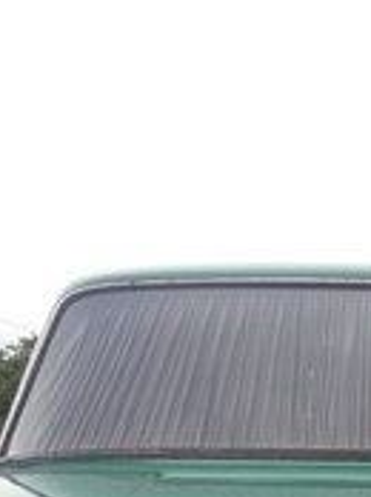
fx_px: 1146
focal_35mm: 80
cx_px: 345
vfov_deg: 22.6
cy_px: 586
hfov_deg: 18.1
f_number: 1.9
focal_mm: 3.7
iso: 40
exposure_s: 1/566
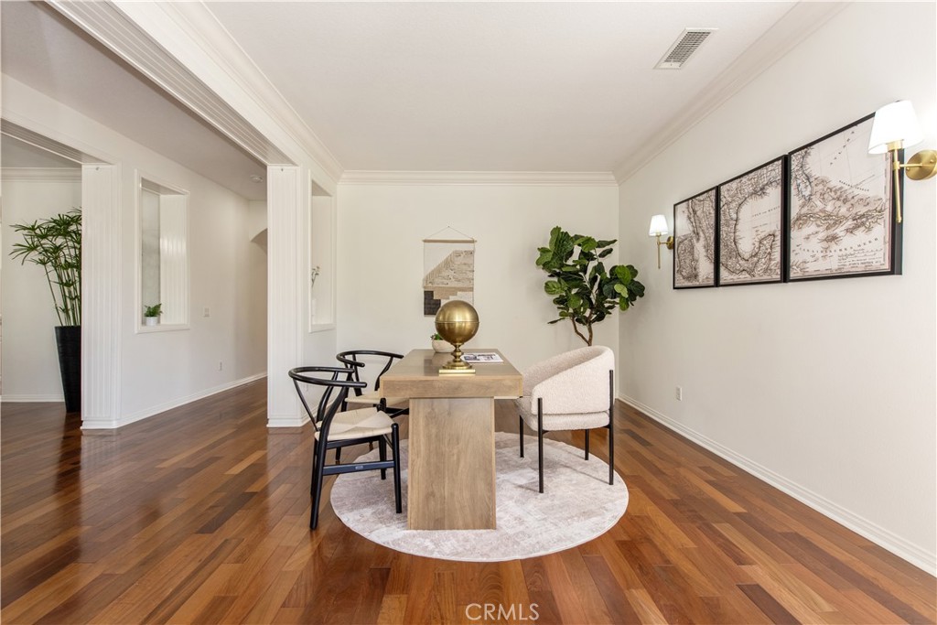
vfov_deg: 73.8
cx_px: 468
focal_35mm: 16
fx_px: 416
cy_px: 312
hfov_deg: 96.7
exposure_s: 1/100
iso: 800
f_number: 5.6
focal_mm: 16
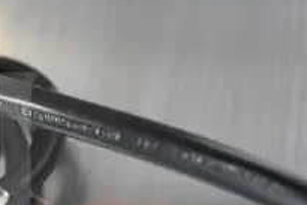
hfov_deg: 16.0
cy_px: 191
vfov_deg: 11.3
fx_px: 1028
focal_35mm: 120
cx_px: -99
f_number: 4
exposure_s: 1/60
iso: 6400
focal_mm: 27
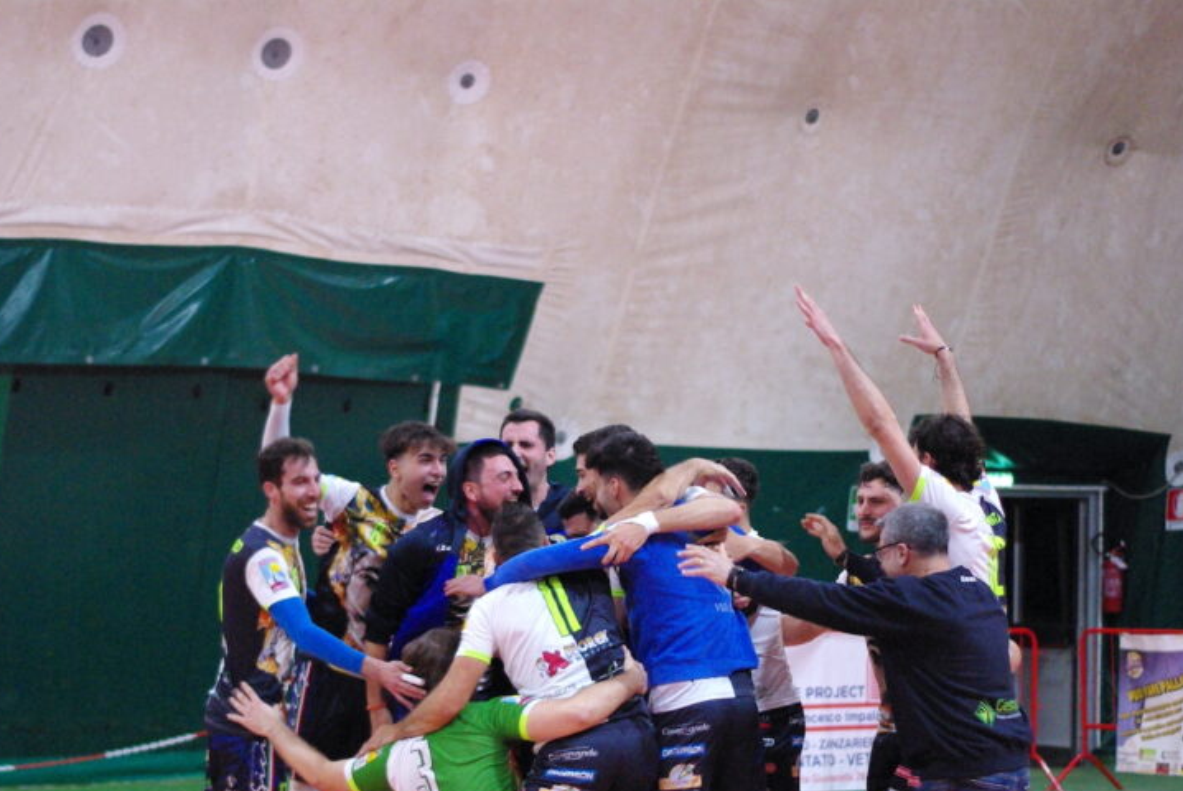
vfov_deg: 12.8
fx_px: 3519
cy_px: 563
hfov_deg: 19.1
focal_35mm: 107
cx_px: 582
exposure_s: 1/250
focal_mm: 50
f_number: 1.8
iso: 1600
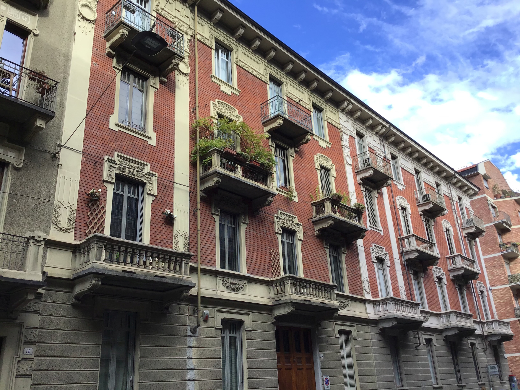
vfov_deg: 45.4
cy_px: 195
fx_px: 466
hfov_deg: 58.4
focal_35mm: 31
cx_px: 260
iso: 25
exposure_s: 1/335
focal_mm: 3.3
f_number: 2.4
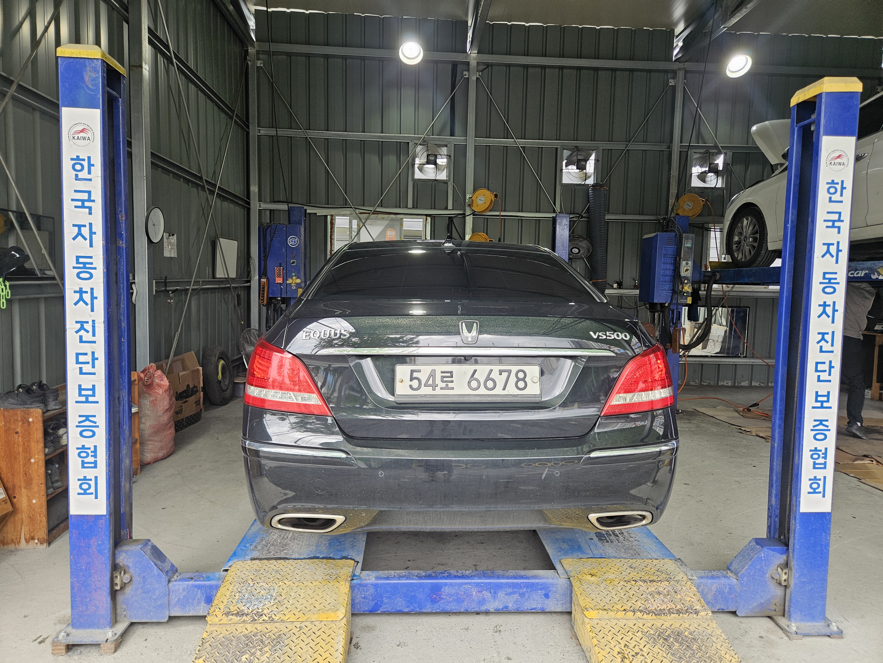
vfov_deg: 58.9
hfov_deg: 73.9
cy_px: 332
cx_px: 442
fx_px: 587
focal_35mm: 23
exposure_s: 1/210
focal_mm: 5.4
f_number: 1.8
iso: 40
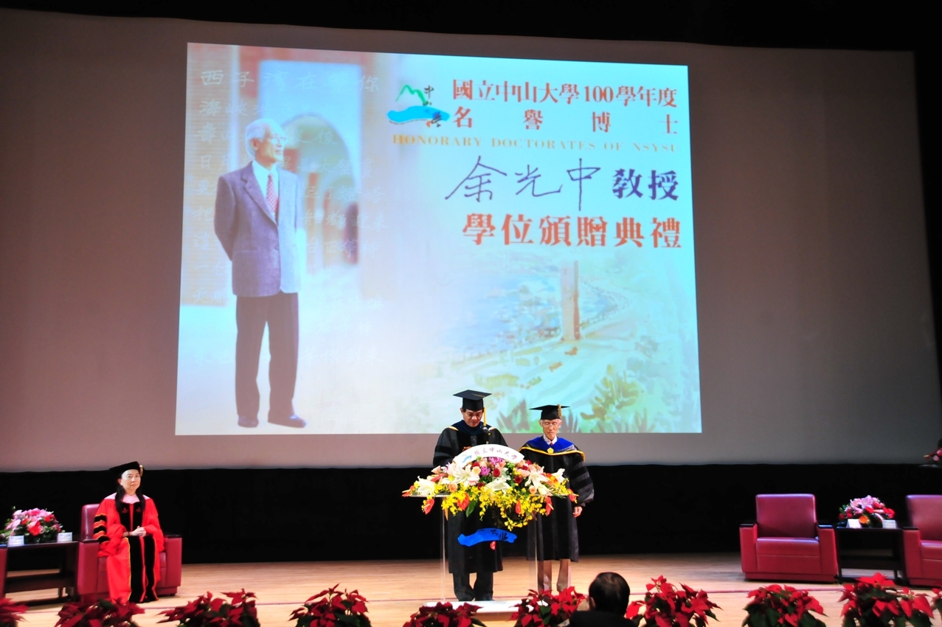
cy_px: 314
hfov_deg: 50.7
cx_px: 471
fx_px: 994
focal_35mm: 38
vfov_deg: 35.0
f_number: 5.6
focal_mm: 38
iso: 2000
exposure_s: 1/125
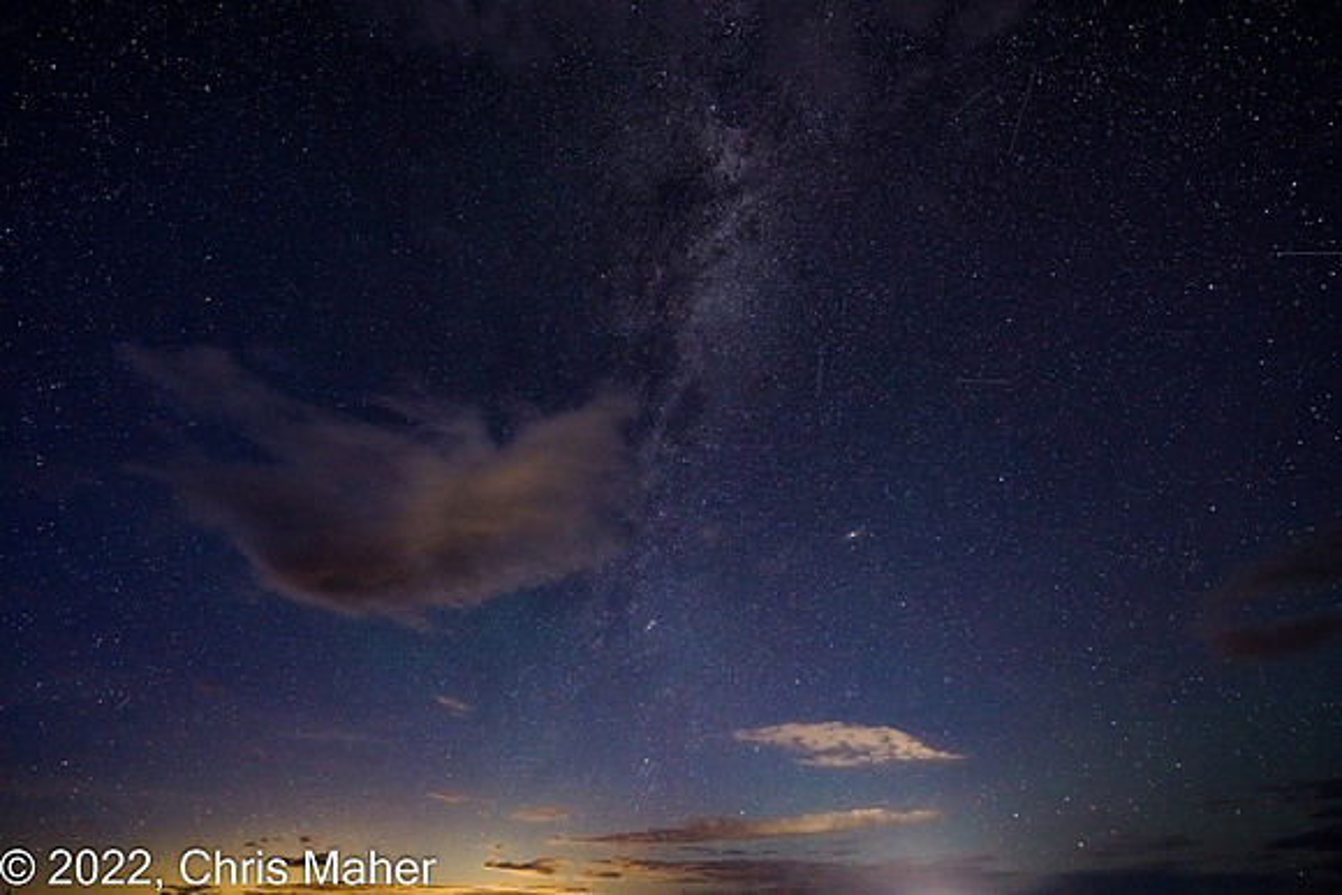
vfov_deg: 81.2
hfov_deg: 104.2
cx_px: 671
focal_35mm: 14
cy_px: 448
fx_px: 522
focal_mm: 14
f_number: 2
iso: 2000
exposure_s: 10
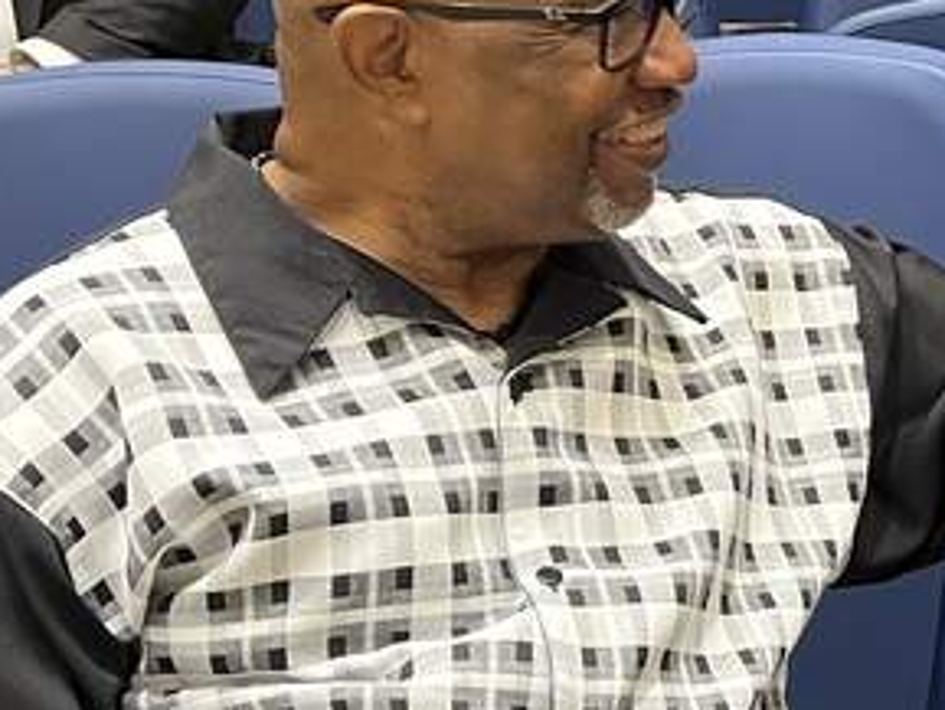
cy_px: 366
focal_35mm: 108
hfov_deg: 16.7
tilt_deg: -18.6
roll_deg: -0.4
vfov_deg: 13.7
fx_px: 2950
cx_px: 1373
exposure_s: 1/60
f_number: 1.6
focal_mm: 5.1
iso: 250
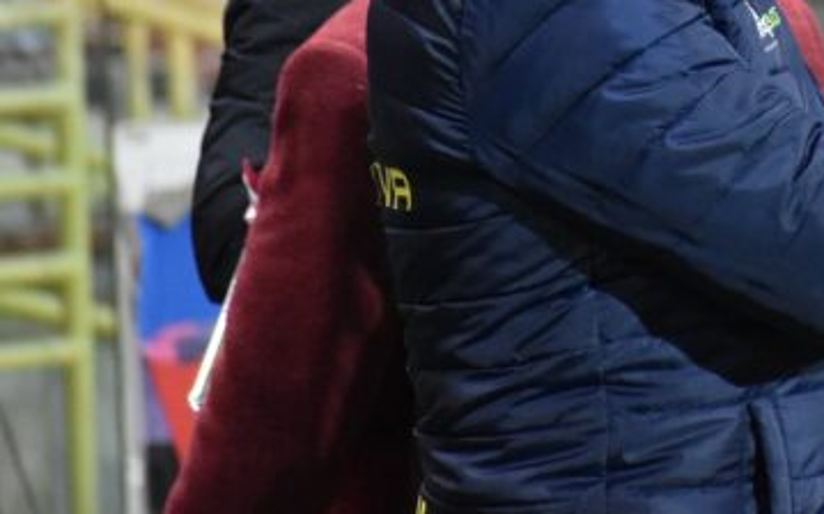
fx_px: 15667
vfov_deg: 1.9
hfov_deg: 3.0
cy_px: -190
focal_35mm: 698
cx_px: 1028
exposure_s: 1/200
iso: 3200
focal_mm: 160
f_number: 5
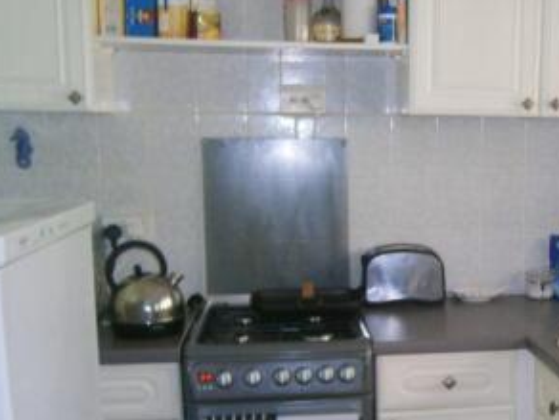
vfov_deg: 27.8
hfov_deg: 35.5
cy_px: 291
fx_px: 840
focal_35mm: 52
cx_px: 455
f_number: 2.8
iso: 125
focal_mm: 4.7
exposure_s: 1/30
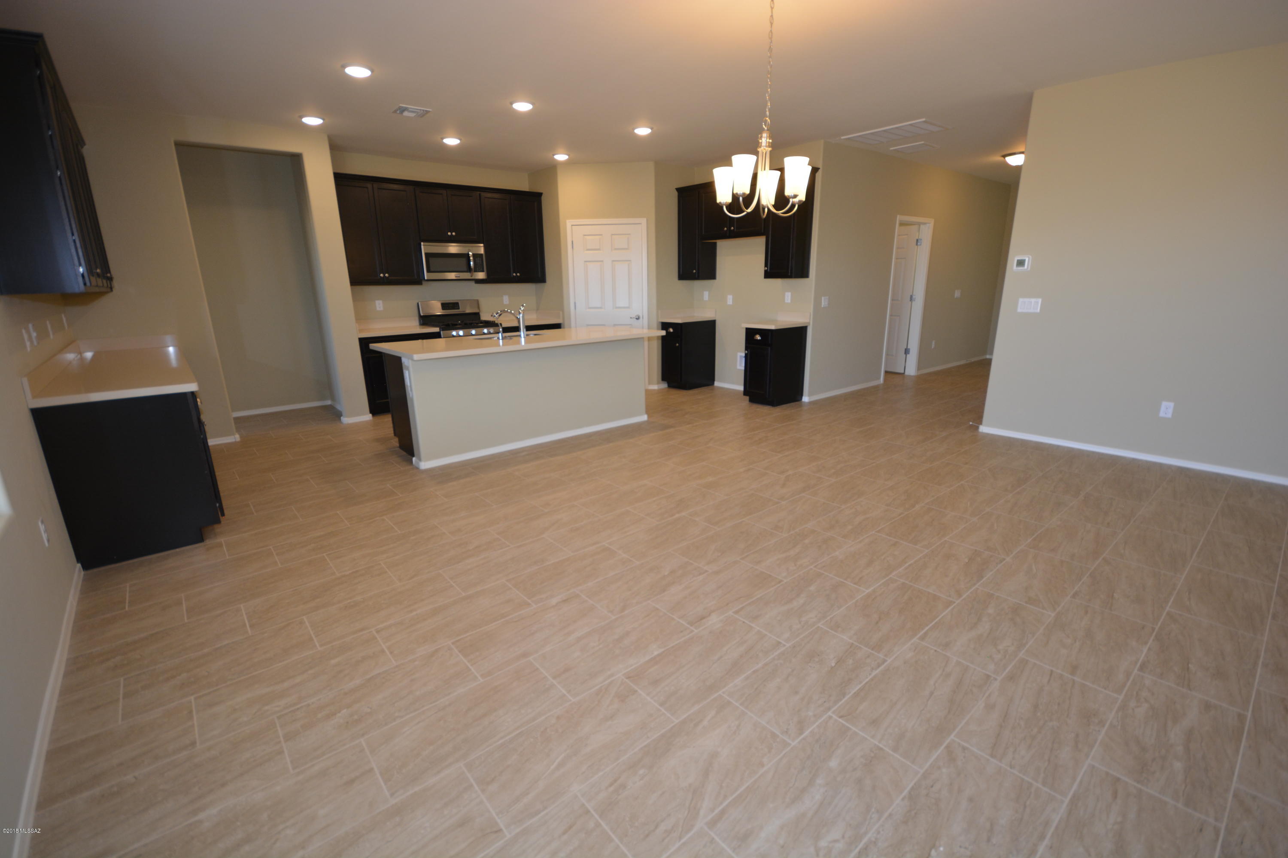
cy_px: 429
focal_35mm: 15
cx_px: 644
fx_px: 537
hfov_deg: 100.4
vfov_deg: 77.3
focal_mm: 10
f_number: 4
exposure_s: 1/60
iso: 360
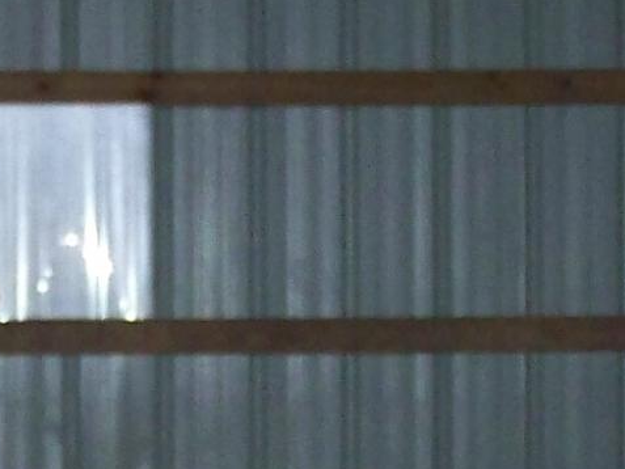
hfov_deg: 8.3
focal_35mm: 239
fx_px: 4316
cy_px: 440
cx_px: 100
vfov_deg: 6.2
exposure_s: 1/30
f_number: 2.8
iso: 200
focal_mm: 6.3
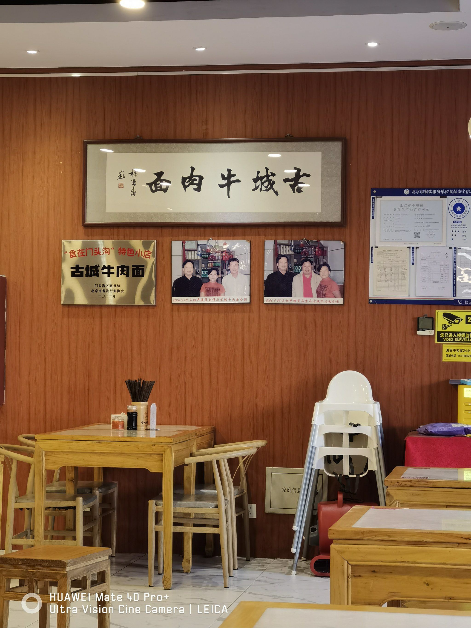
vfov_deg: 24.1
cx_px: 236
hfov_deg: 18.2
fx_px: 1470
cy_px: 314
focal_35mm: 81
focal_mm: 8.1
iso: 160
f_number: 2.4
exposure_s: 1/50
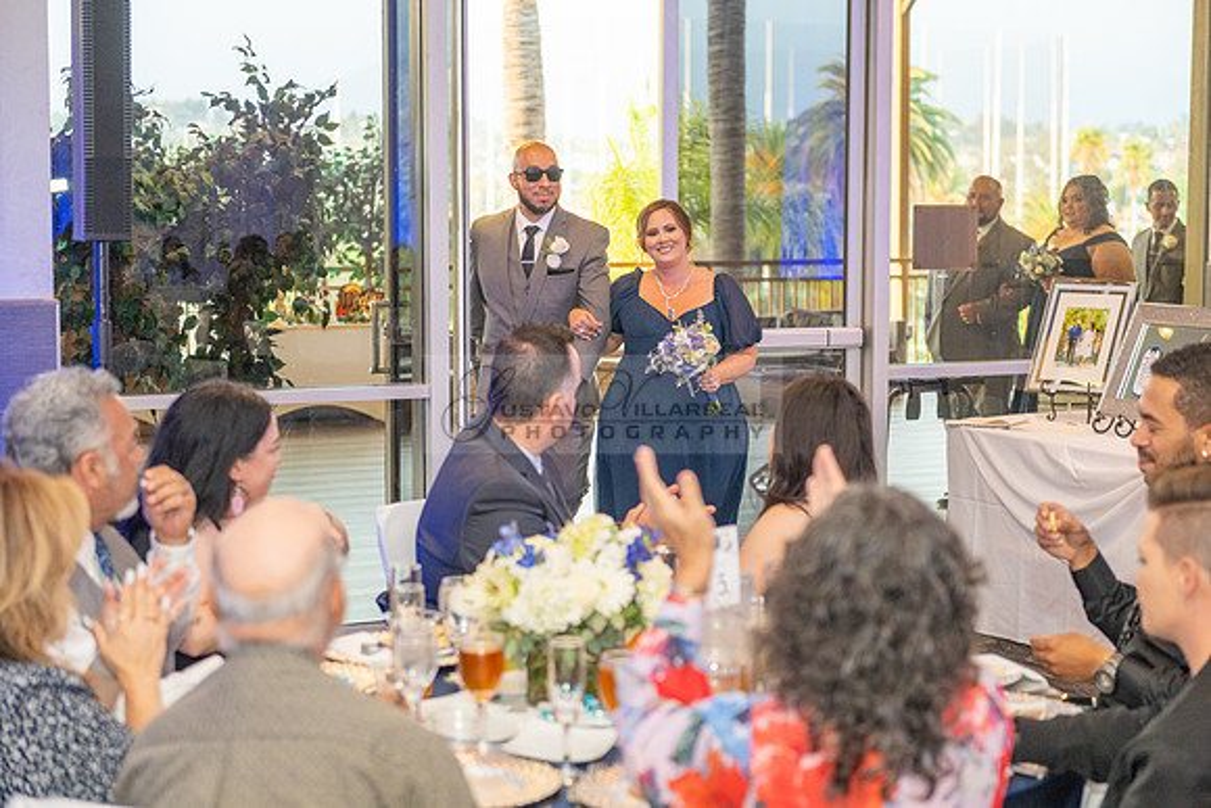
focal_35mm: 70
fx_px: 2355
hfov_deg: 28.8
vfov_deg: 19.5
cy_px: 404
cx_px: 606
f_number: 3.5
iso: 1600
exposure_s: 1/160
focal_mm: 70
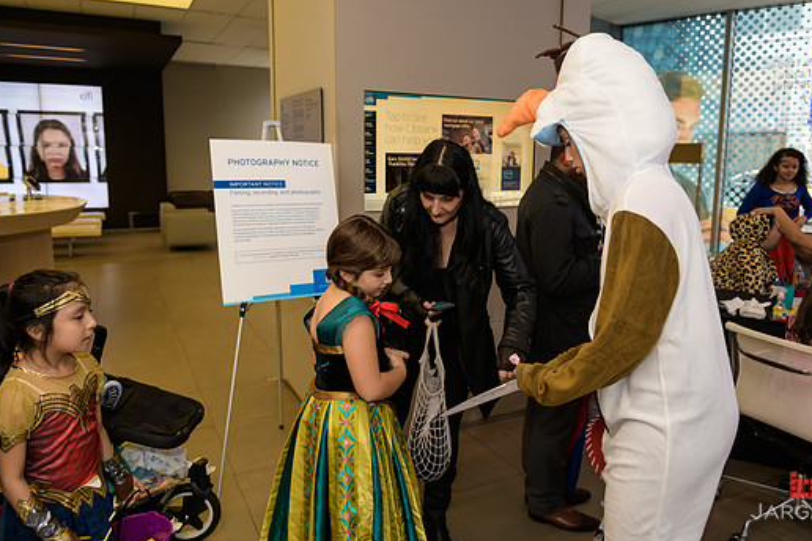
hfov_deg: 67.2
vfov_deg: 47.9
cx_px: 445
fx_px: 609
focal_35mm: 27
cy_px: 249
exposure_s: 1/200
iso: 800
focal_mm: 24
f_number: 3.2
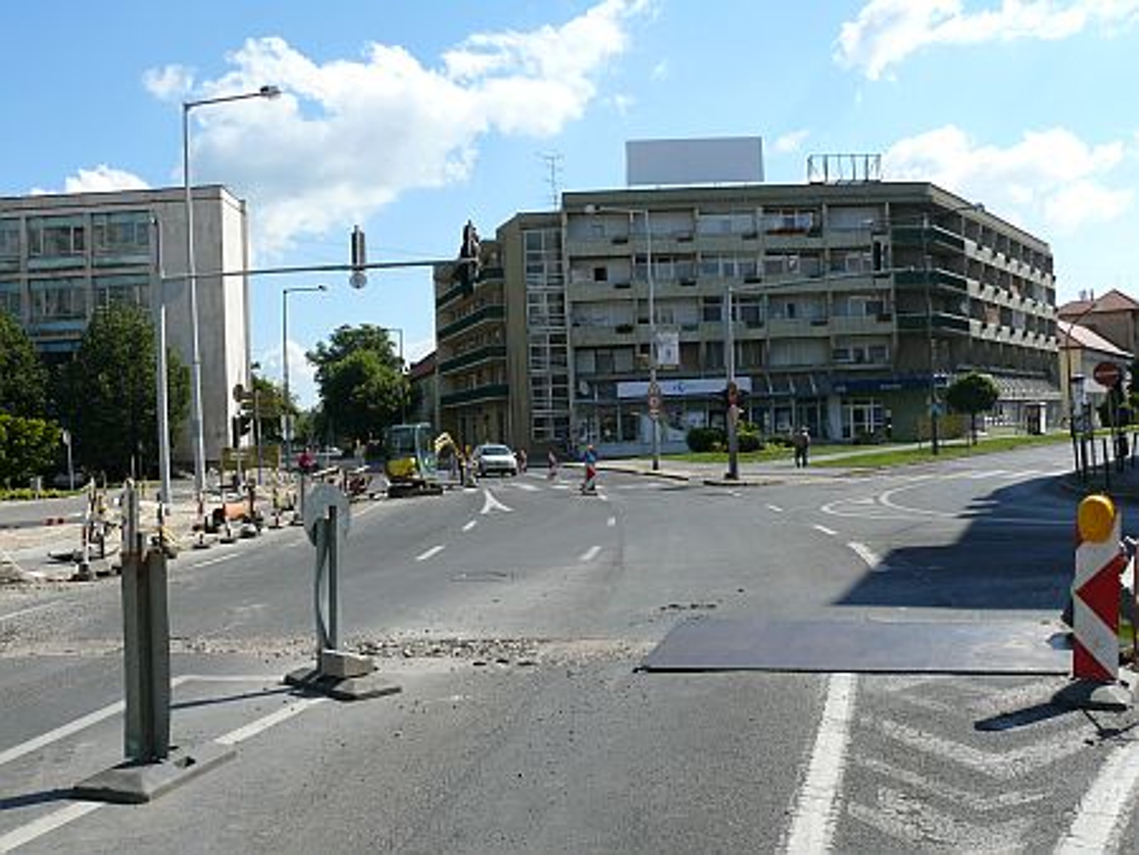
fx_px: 1152
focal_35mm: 35
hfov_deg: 52.6
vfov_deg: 40.7
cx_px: 570
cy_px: 428
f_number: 5.6
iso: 100
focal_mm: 7.4
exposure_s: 1/500
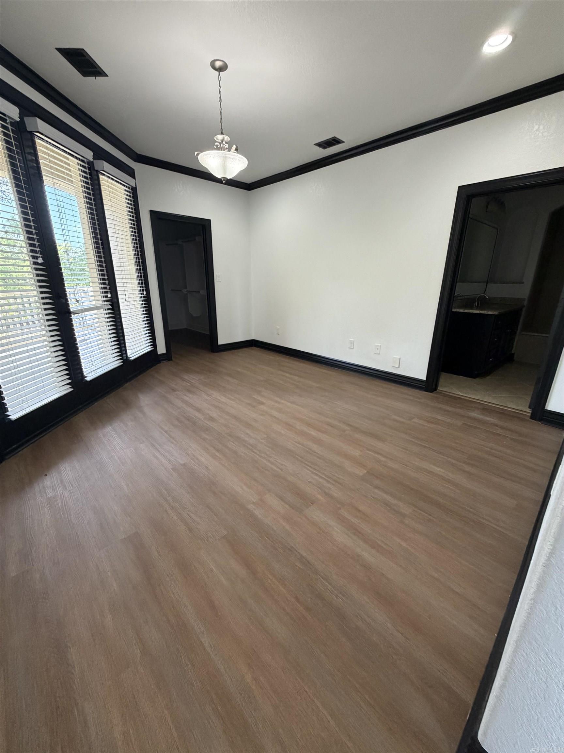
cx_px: 282
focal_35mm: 14
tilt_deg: -19.2
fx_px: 304
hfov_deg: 85.7
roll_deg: +0.6
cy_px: 376
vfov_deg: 102.1
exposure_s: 1/120
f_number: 2.2
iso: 320
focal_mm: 2.22
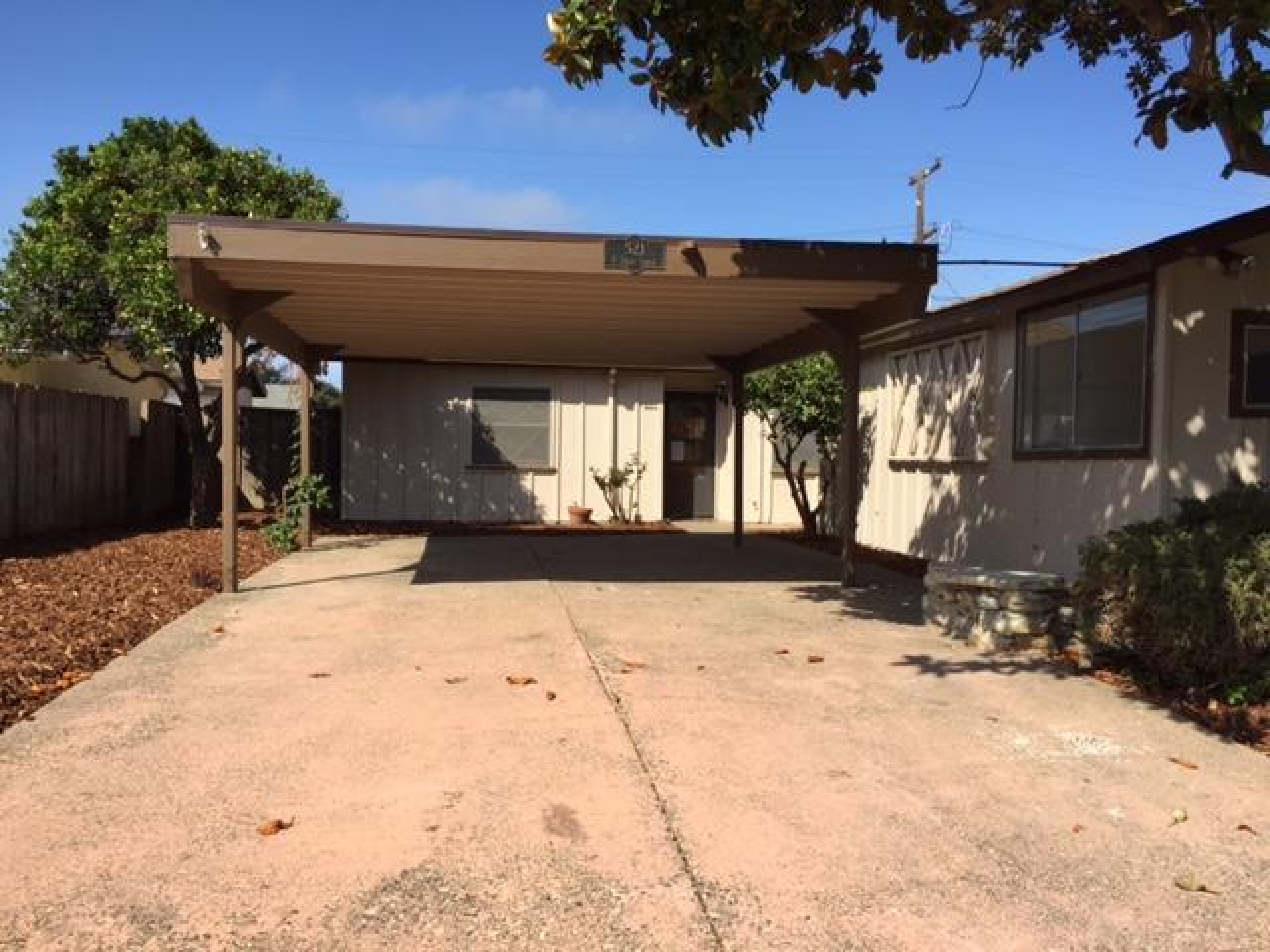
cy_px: 476
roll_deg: -2.1
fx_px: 1064
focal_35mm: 29
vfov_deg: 48.2
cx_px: 635
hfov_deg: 61.7
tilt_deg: -2.7
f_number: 2.2
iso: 32
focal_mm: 4.15
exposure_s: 1/1647
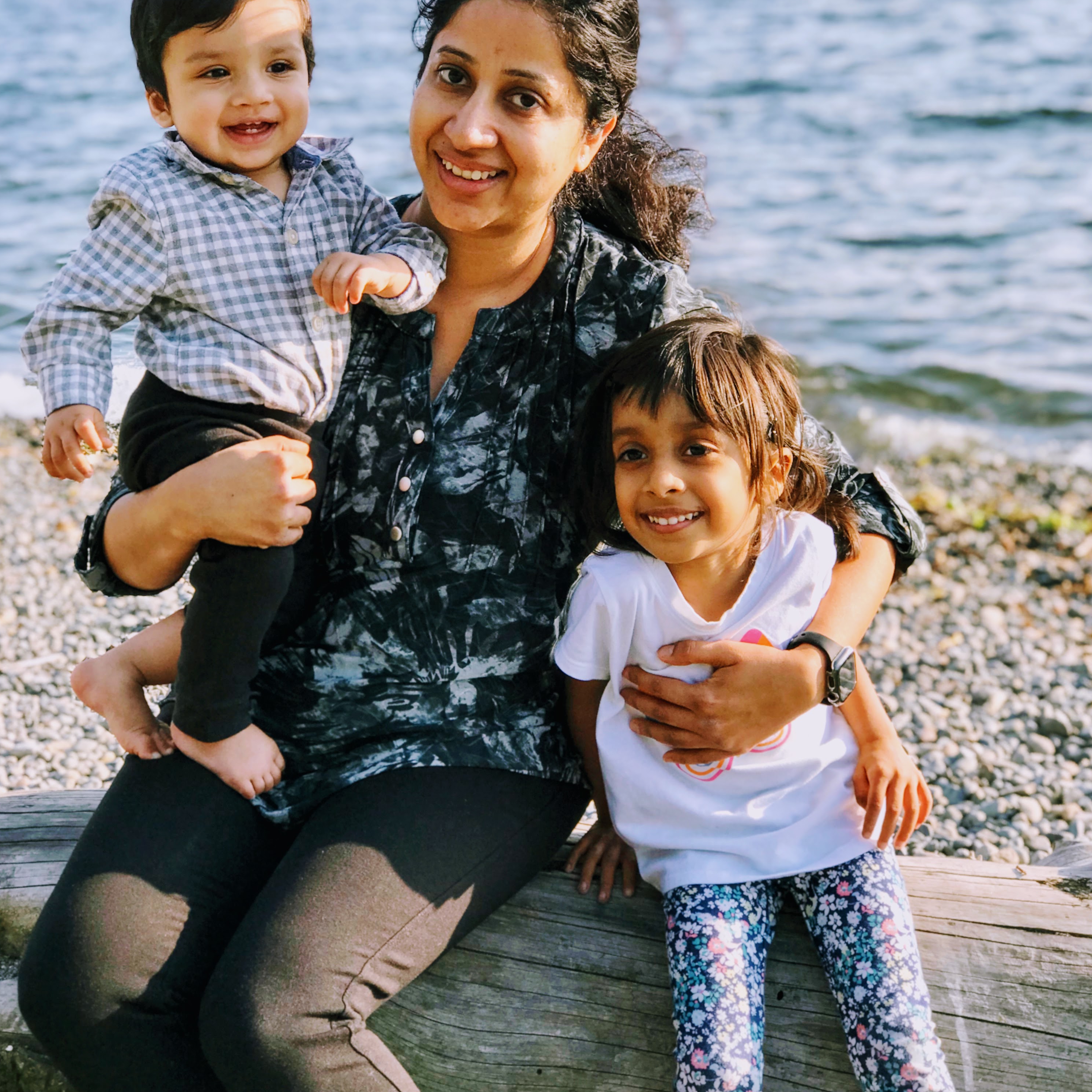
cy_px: 430
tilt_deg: -12.9
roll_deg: +2.3
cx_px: 548
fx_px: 2427
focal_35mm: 68
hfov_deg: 25.4
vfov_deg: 25.3
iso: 20
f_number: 2.8
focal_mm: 6.6
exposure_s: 1/424
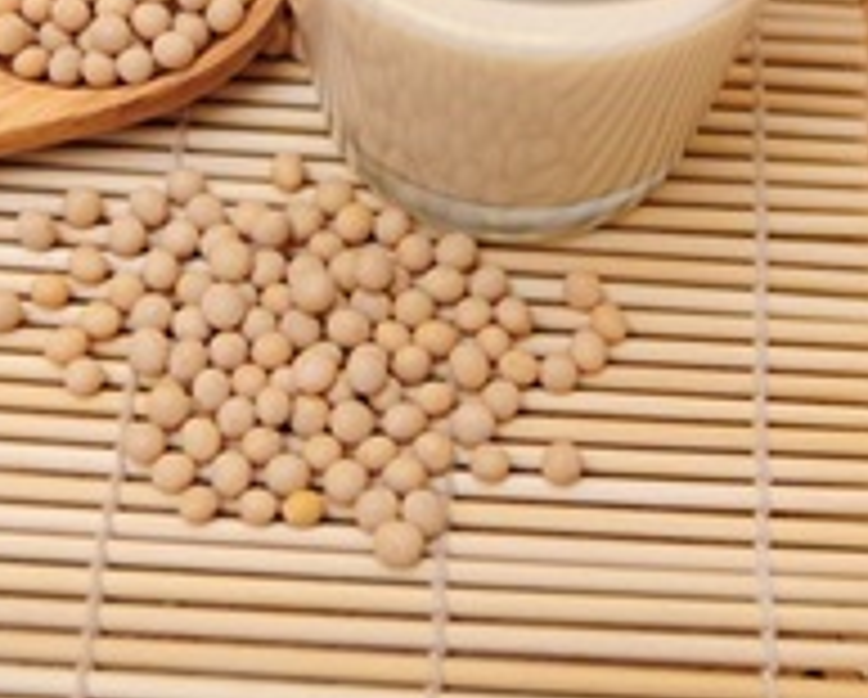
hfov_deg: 23.8
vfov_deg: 18.9
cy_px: 72
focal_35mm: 80
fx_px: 2058
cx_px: 490
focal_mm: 22
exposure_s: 1/160
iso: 400
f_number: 3.5
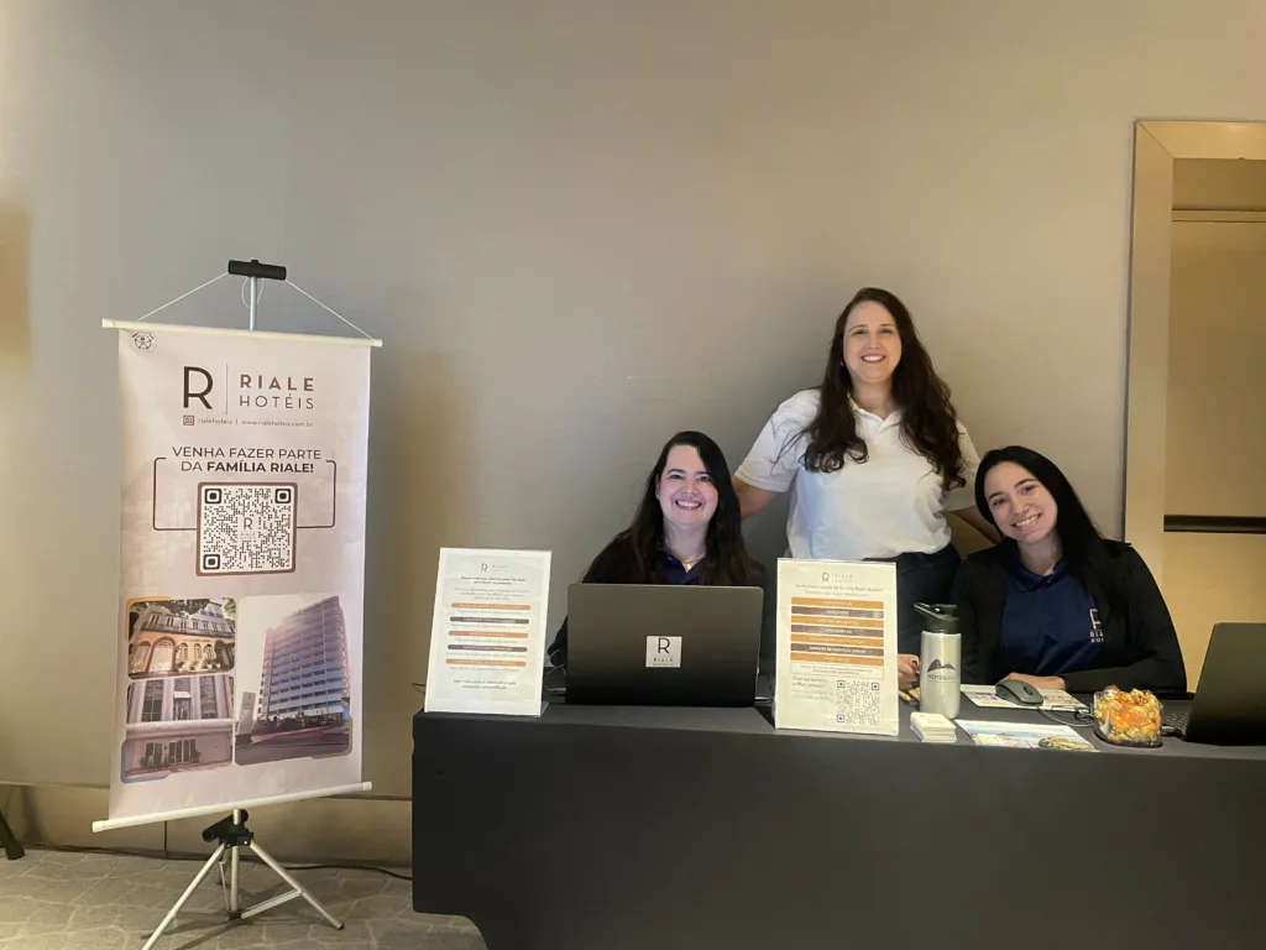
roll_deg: -1.6
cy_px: 475
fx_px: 951
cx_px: 633
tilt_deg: -0.9
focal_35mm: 26
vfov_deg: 53.1
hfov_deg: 67.3
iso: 500
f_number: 1.6
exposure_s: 1/41
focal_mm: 4.2
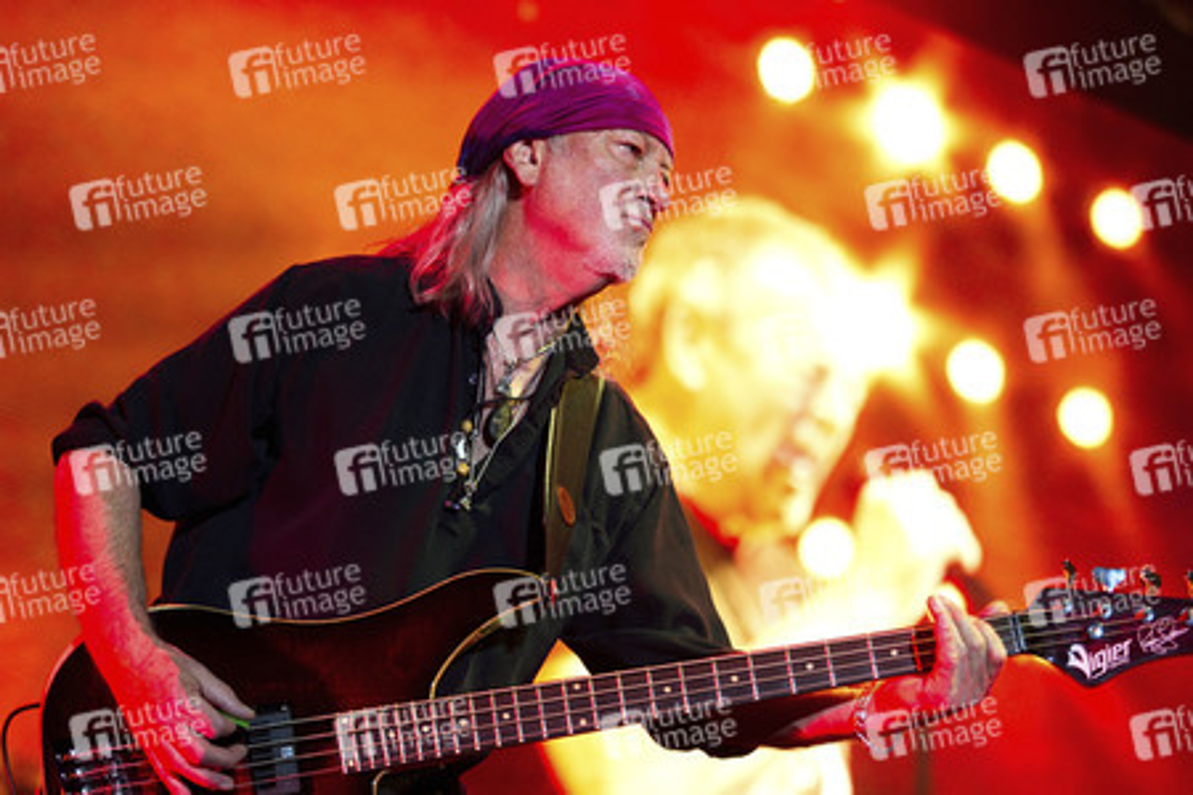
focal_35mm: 82
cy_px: 398
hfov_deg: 24.8
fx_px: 2717
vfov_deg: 16.7
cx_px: 596
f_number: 2.8
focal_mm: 82
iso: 3200
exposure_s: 1/800
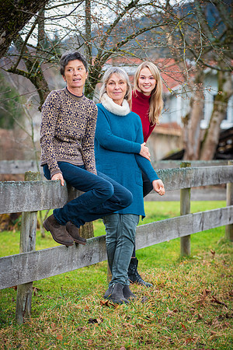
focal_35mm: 150
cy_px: 175
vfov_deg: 13.7
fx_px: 1456
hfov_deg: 9.1
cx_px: 116
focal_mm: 150
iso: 800
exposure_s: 1/125
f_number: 5
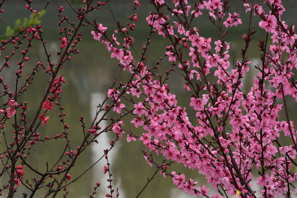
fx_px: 1650
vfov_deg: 6.9
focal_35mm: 200
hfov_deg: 10.3
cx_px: 148
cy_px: 99
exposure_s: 1/80
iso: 400
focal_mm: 200
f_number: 11
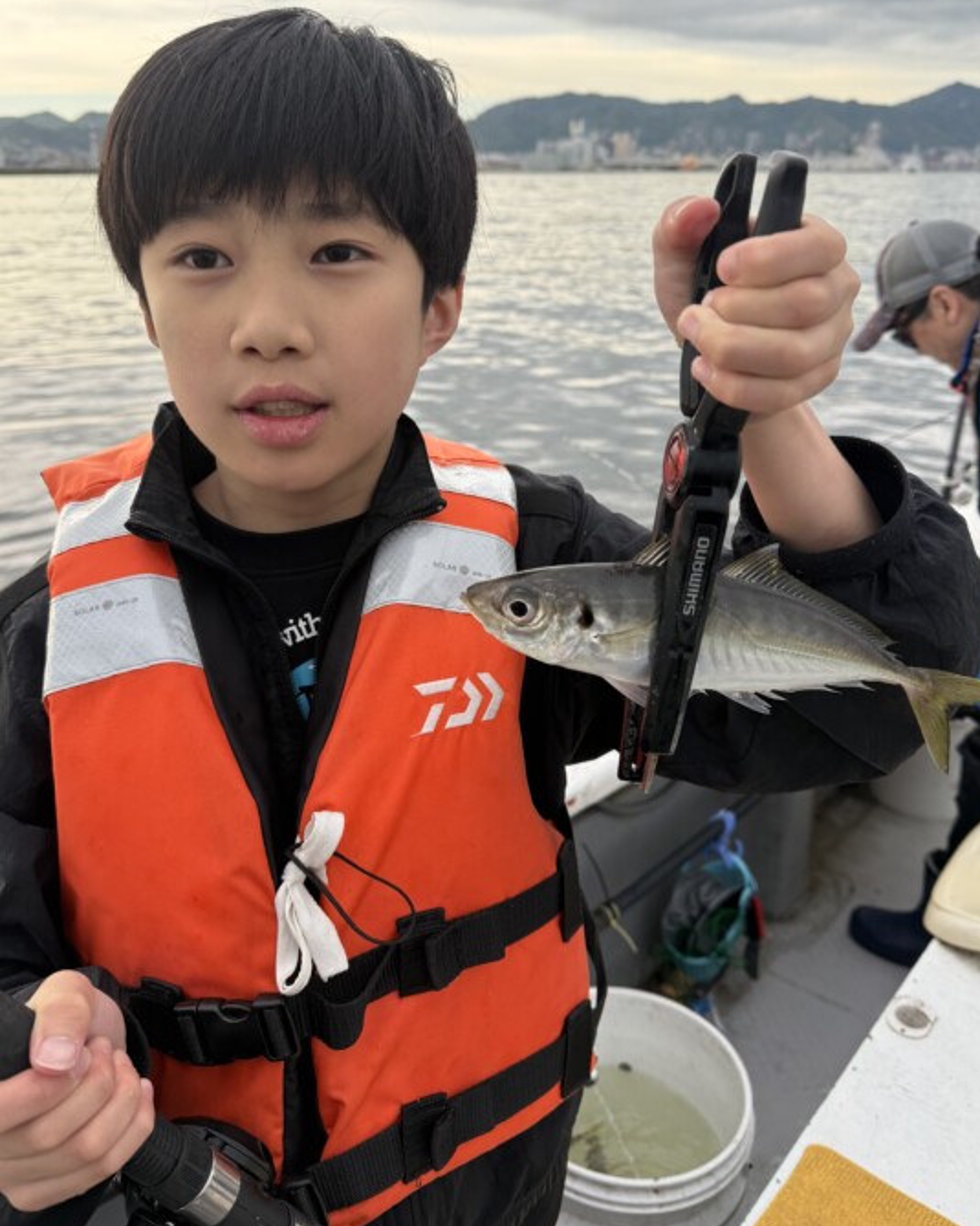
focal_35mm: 28
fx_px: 1015
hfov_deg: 51.5
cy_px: 526
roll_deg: +1.8
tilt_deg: -18.4
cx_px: 462
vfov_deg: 61.9
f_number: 1.78
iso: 100
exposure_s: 1/735
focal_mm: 6.76
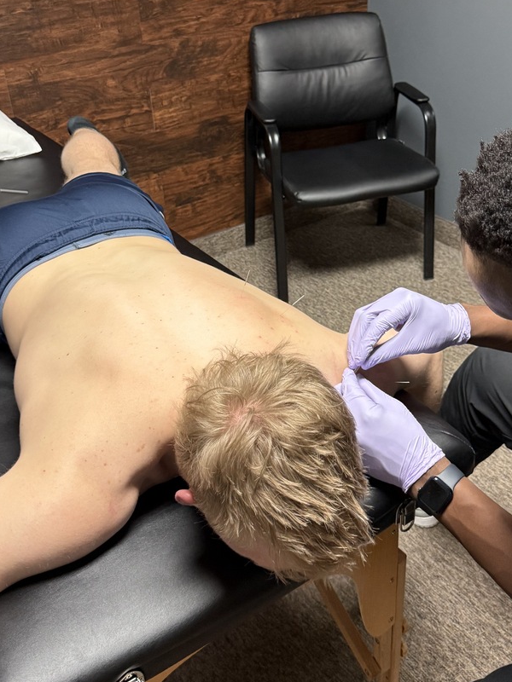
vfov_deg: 46.4
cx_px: 288
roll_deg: +1.6
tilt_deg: -30.4
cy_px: 260
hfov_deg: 35.9
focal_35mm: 40
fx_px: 789
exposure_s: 1/60
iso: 400
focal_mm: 6.76
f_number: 1.78
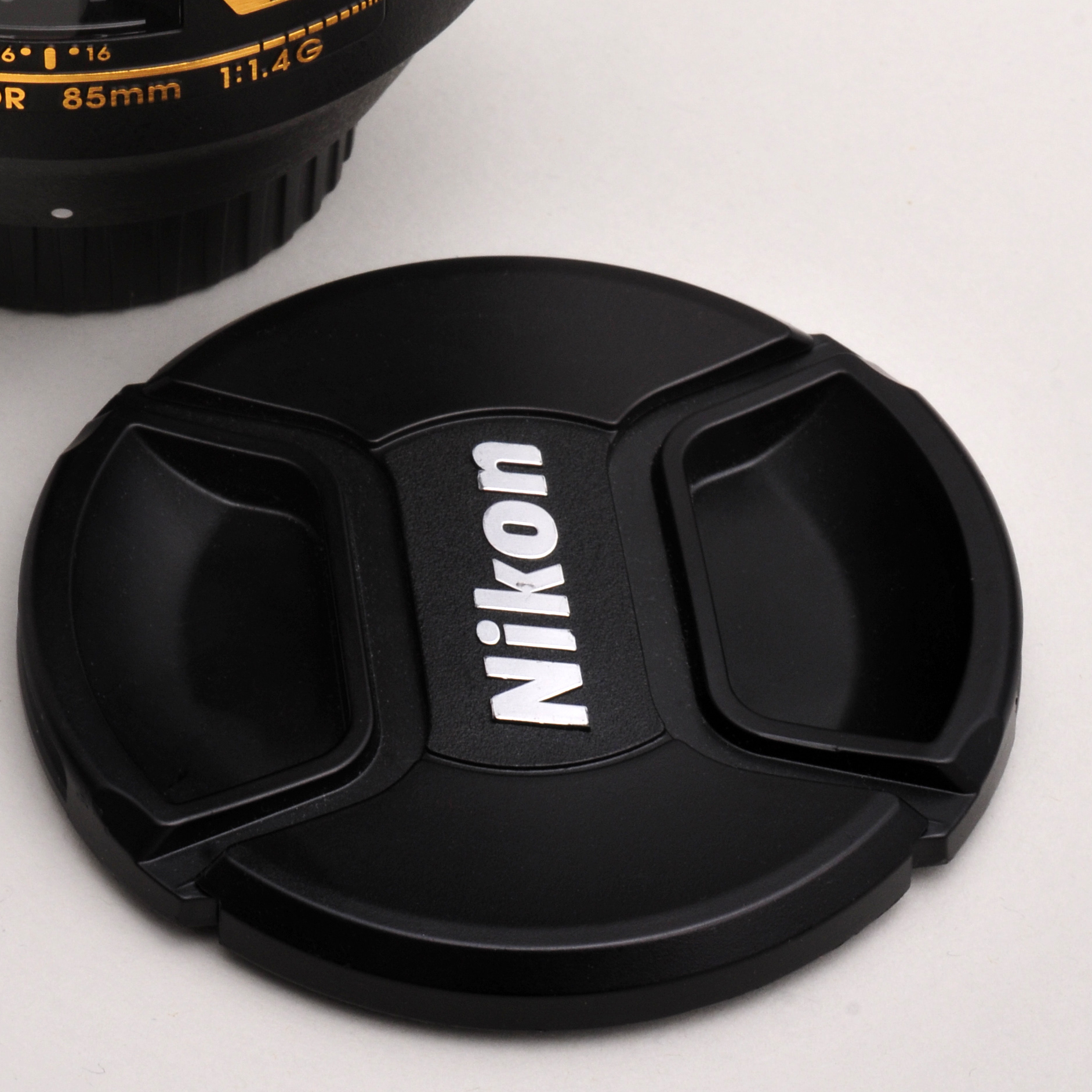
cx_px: 298
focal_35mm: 145
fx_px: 5175
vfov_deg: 11.9
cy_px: -85
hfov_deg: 12.0
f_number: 22
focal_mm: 50
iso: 200
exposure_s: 1/125
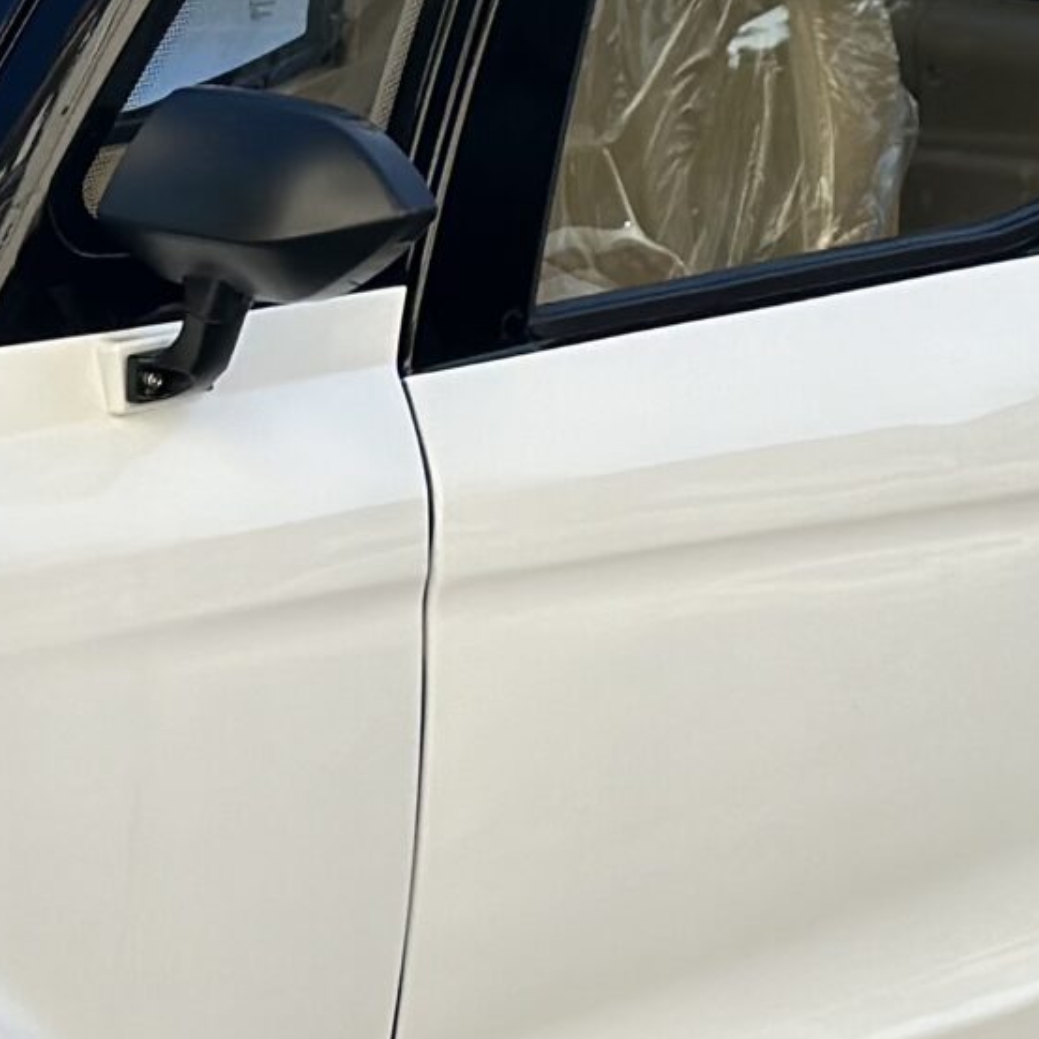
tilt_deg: -6.2
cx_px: 249
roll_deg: -1.2
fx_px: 6656
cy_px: 264
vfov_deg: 8.9
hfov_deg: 8.9
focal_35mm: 196
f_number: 1.78
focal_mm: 6.86
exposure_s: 1/2252
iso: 100
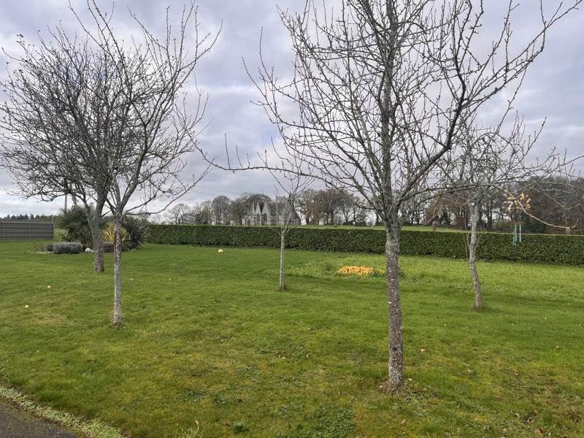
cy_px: 219
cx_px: 292
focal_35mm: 26
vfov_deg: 53.1
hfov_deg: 67.3
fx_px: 439
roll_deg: -2.4
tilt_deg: +4.9
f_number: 1.6
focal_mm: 5.1
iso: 50
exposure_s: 1/1279
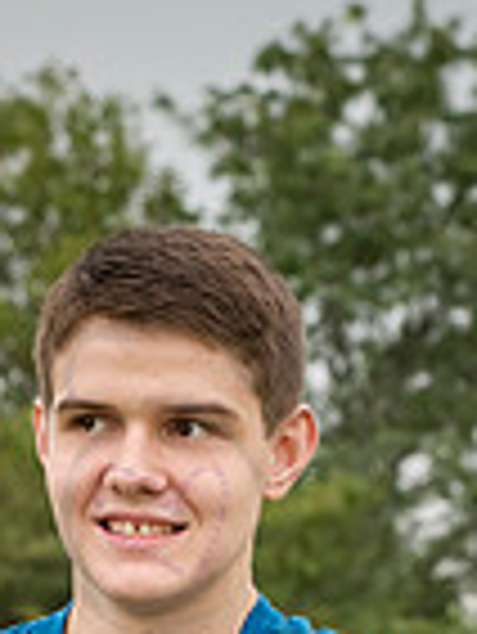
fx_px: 5173
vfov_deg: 6.9
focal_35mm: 282
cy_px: 922
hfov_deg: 5.3
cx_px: 180
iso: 640
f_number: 9
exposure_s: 1/320
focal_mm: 92
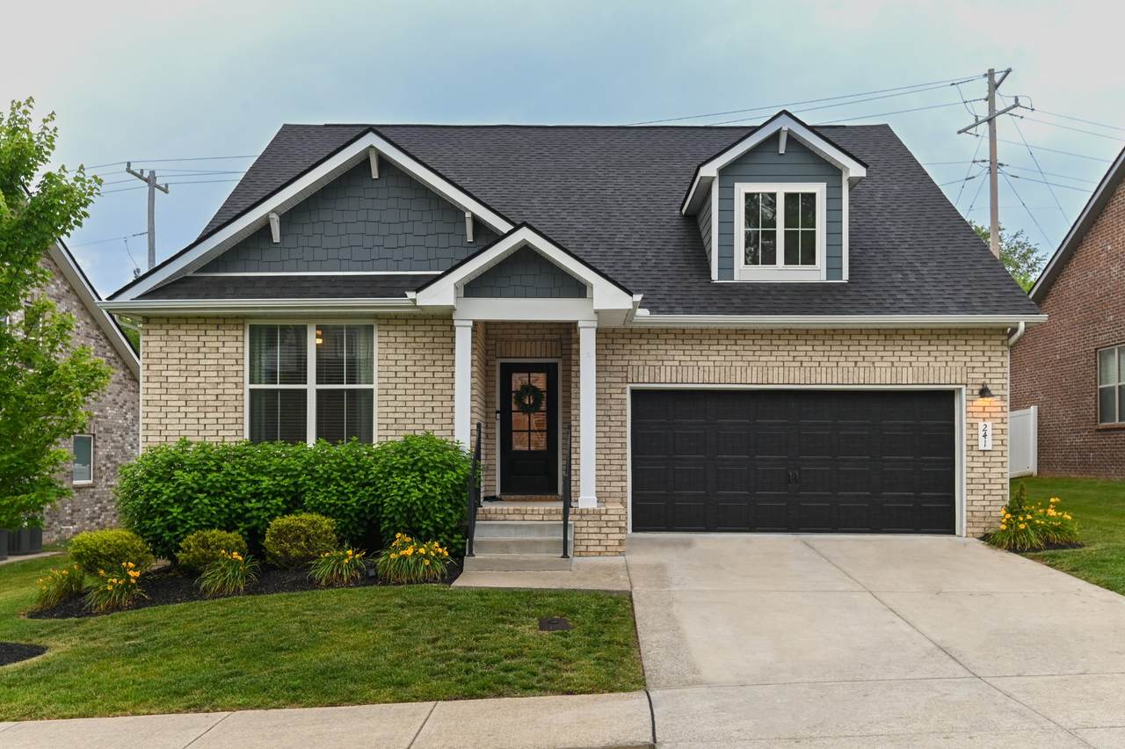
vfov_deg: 37.8
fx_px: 1093
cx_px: 562
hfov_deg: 54.5
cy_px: 374
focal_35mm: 35
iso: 800
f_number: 5
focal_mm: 35
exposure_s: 1/100
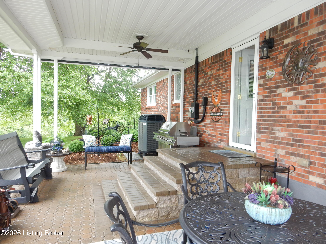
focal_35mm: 25
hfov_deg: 69.4
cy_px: 122
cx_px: 163
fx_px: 235
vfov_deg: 54.9
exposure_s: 1/30
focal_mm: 4.5
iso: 180
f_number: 3.7
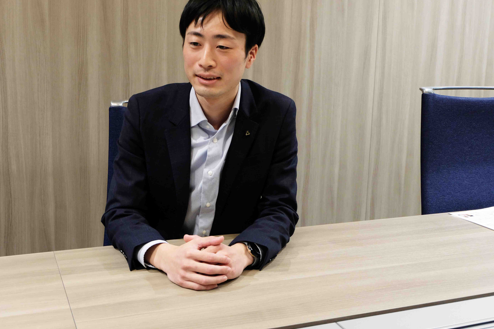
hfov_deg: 46.3
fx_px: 576
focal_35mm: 42
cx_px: 212
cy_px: 140
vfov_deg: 31.8
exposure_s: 1/60
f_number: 4.2
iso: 1250
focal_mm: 24.3
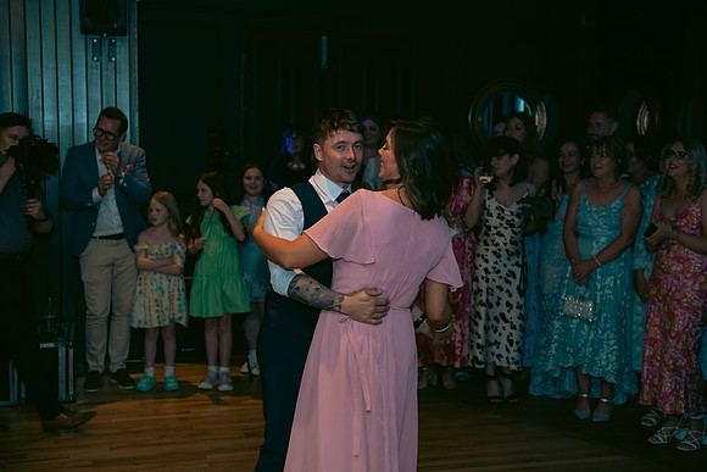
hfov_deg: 41.1
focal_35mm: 48
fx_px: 943
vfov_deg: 28.1
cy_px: 236
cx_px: 354
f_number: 3.5
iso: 640
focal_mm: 48
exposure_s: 1/160
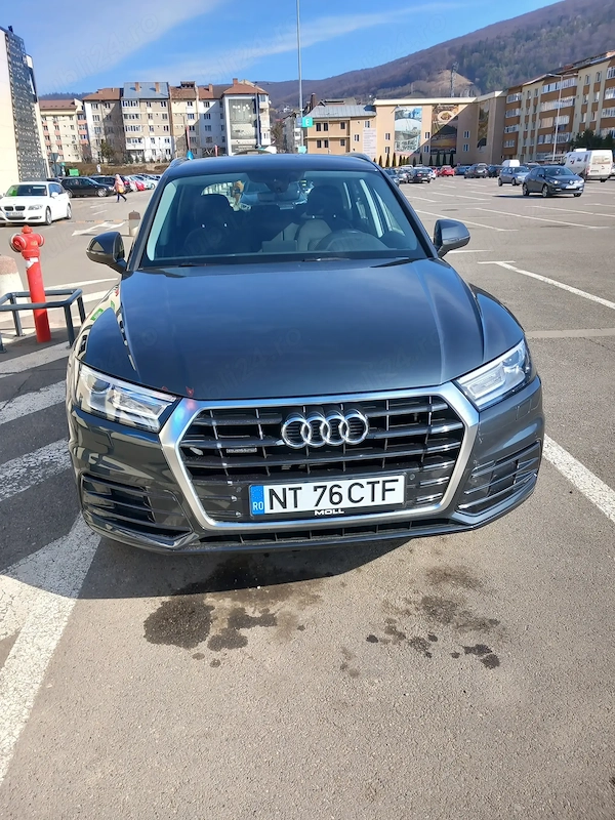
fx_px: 640
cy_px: 410
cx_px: 308
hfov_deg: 51.4
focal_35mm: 27
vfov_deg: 65.3
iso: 20
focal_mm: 4
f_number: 1.8
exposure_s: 1/231
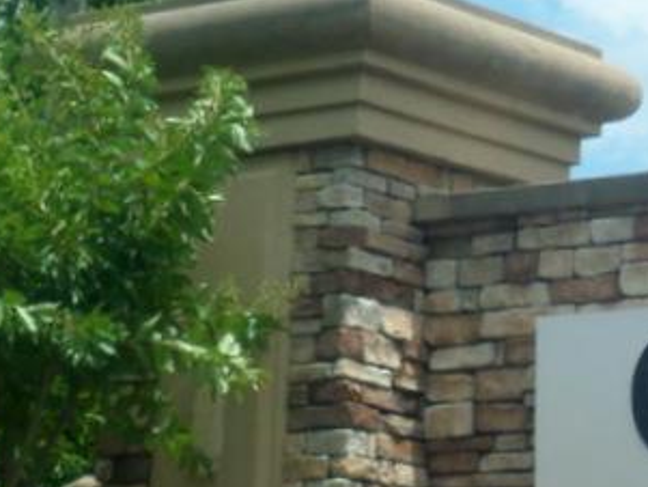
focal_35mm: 143
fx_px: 2678
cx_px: 730
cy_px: 409
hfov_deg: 13.5
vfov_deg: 10.3
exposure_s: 1/500
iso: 80
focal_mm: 7.8
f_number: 4.2
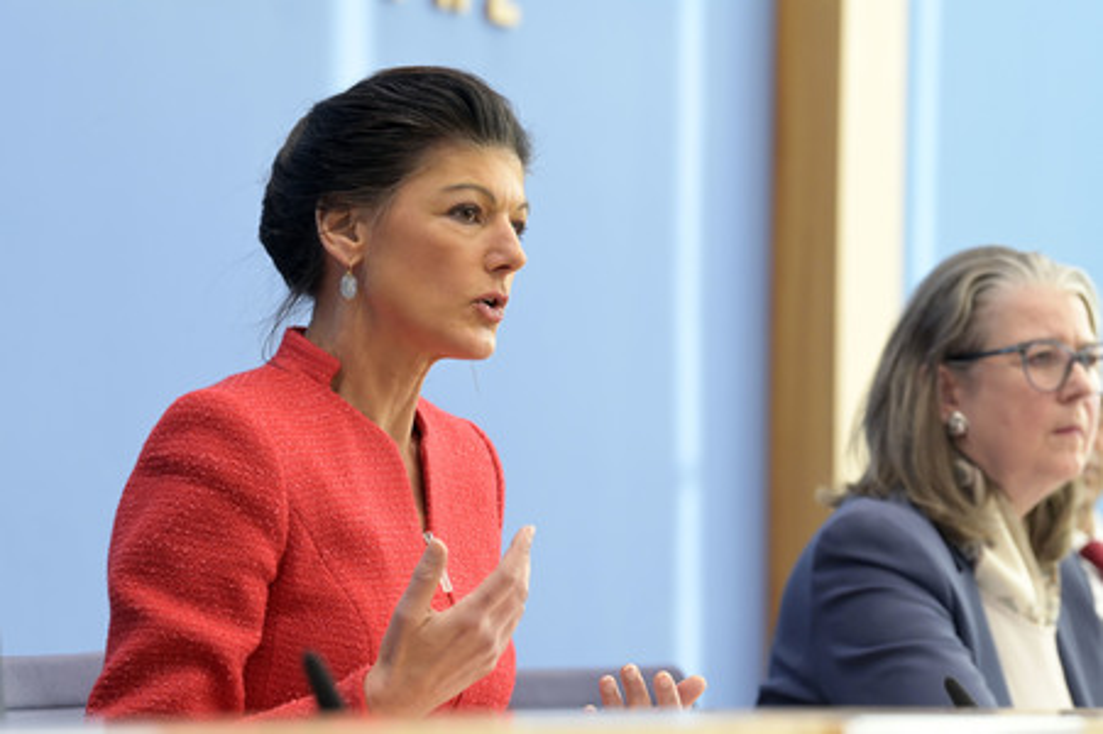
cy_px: 367
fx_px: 4439
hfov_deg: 14.2
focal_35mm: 145
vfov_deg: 9.4
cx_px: 552
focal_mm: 145
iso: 4000
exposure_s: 1/500
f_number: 5.6
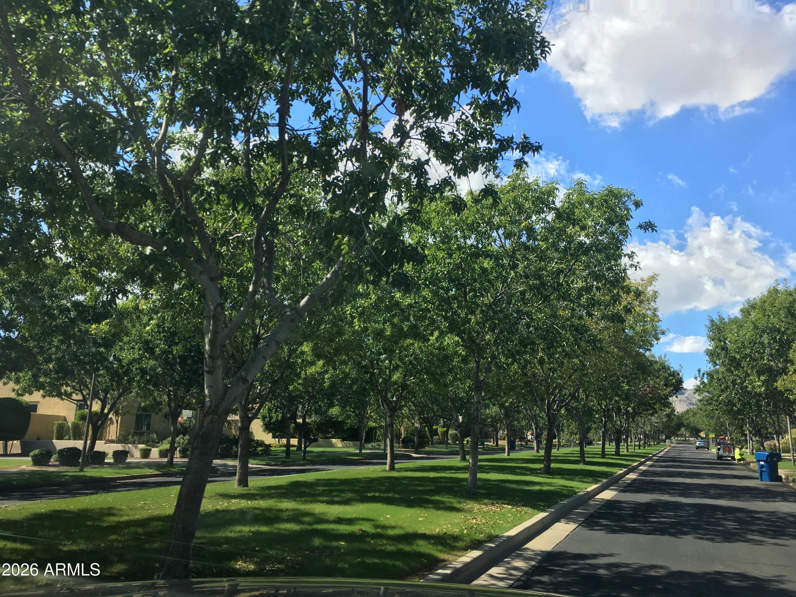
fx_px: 667
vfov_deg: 48.2
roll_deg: -0.9
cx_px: 398
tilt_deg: +15.4
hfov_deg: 61.7
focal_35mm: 29
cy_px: 298
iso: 25
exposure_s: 1/651
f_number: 2.2
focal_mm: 4.15
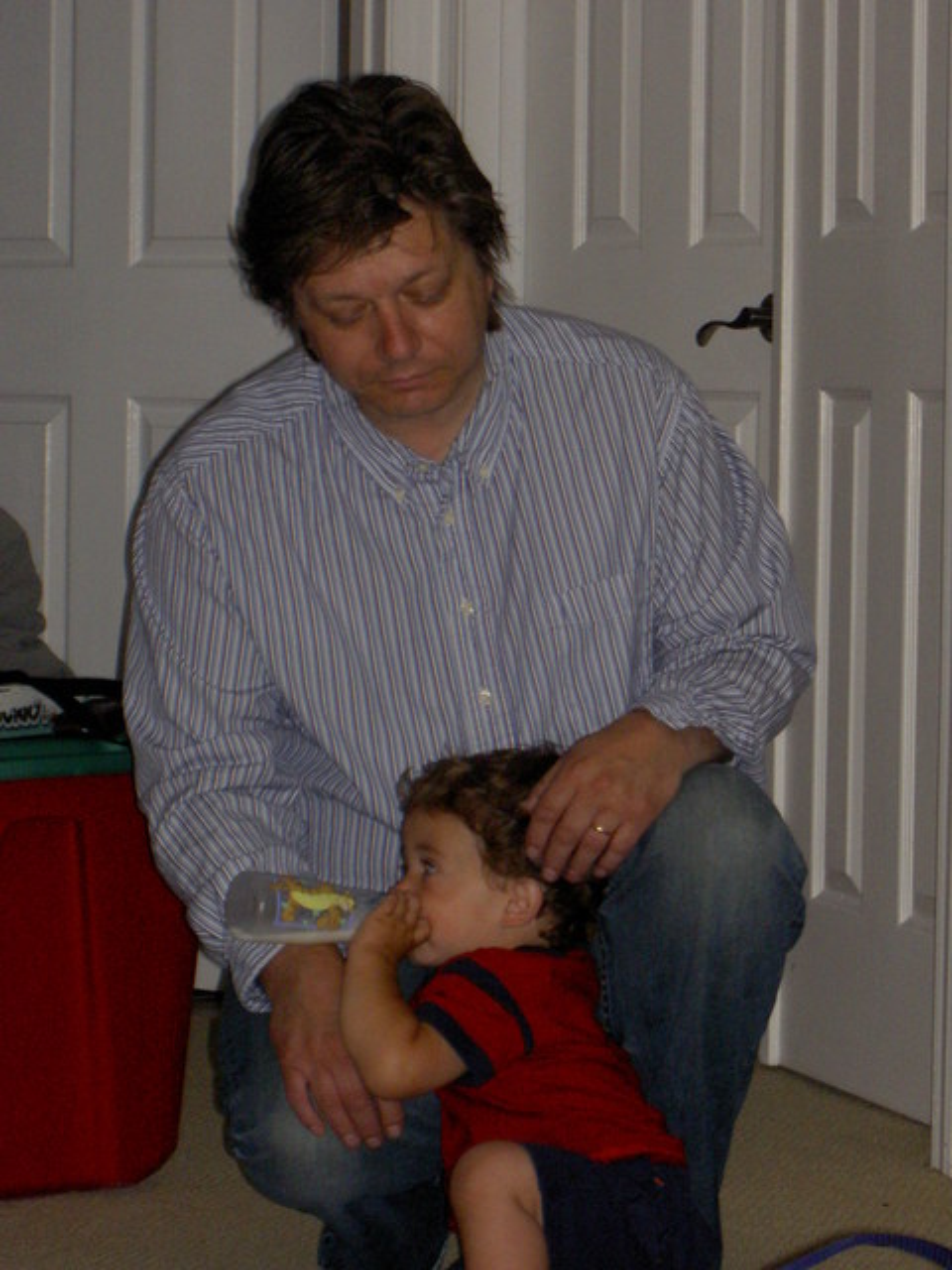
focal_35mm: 116
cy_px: 635
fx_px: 4254
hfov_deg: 12.8
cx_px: 476
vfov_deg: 17.0
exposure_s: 1/100
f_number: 4.9
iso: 100
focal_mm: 24
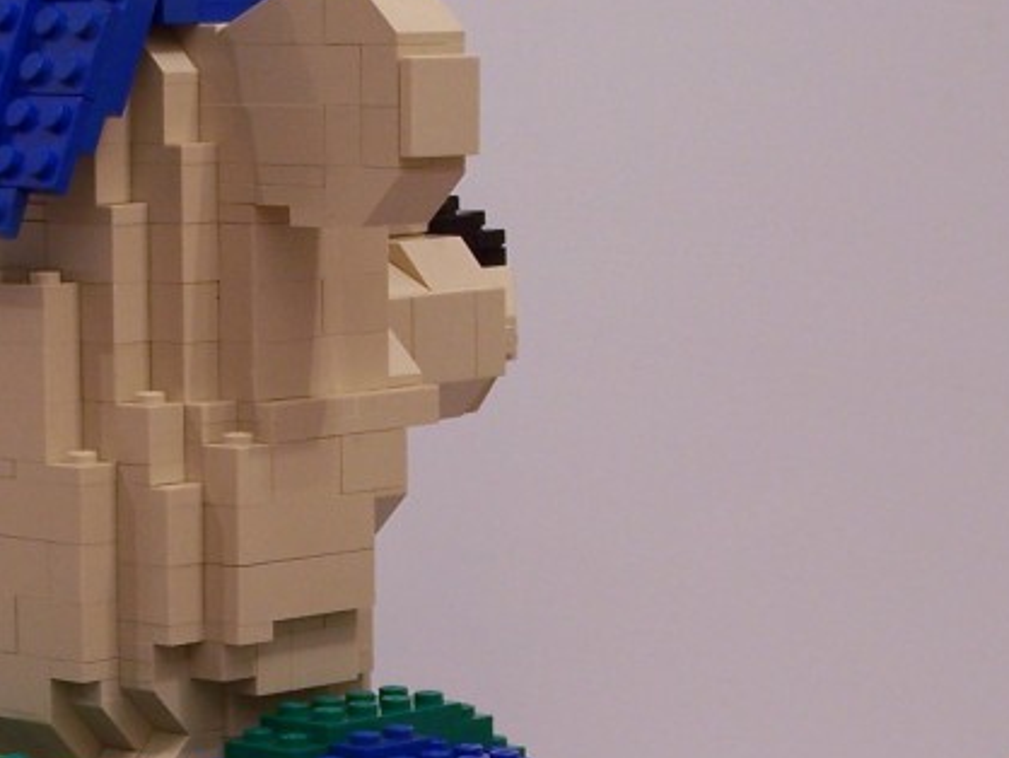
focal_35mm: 164
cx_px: 384
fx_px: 4783
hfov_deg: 12.0
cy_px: 705
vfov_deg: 9.0
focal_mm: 11.1
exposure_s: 1/3
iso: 80
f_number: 3.2
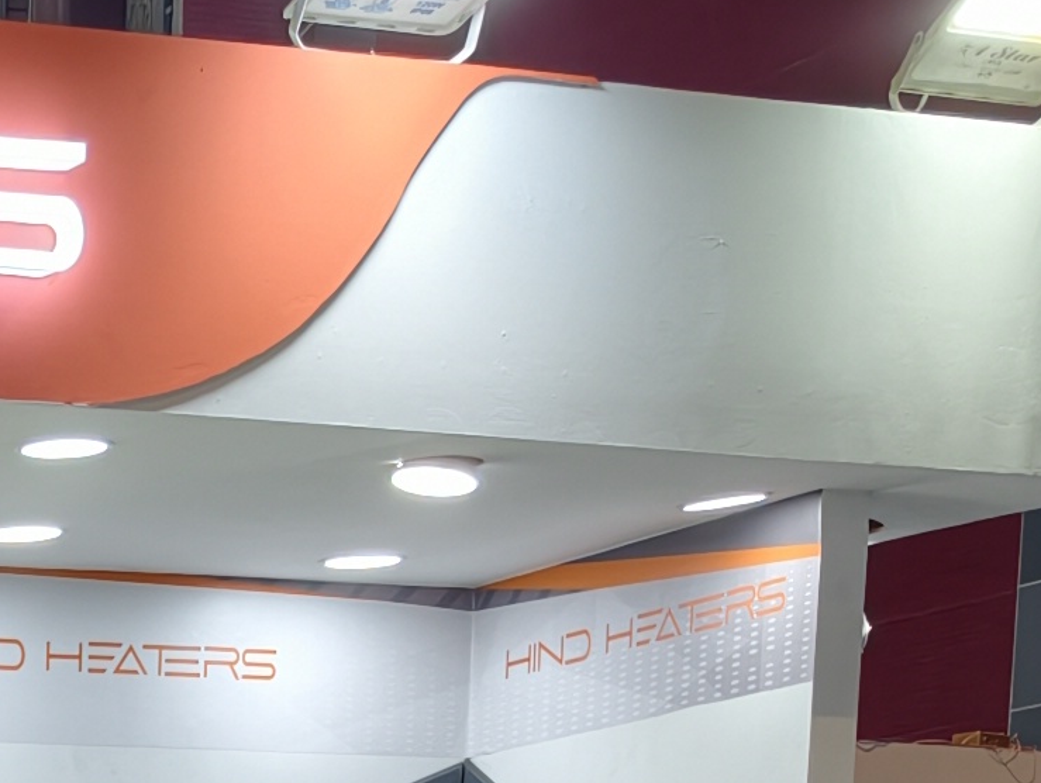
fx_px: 3824
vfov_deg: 10.2
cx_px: -1117
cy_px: 1877
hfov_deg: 13.2
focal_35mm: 127
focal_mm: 6.25
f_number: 1.68
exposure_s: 1/100
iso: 402
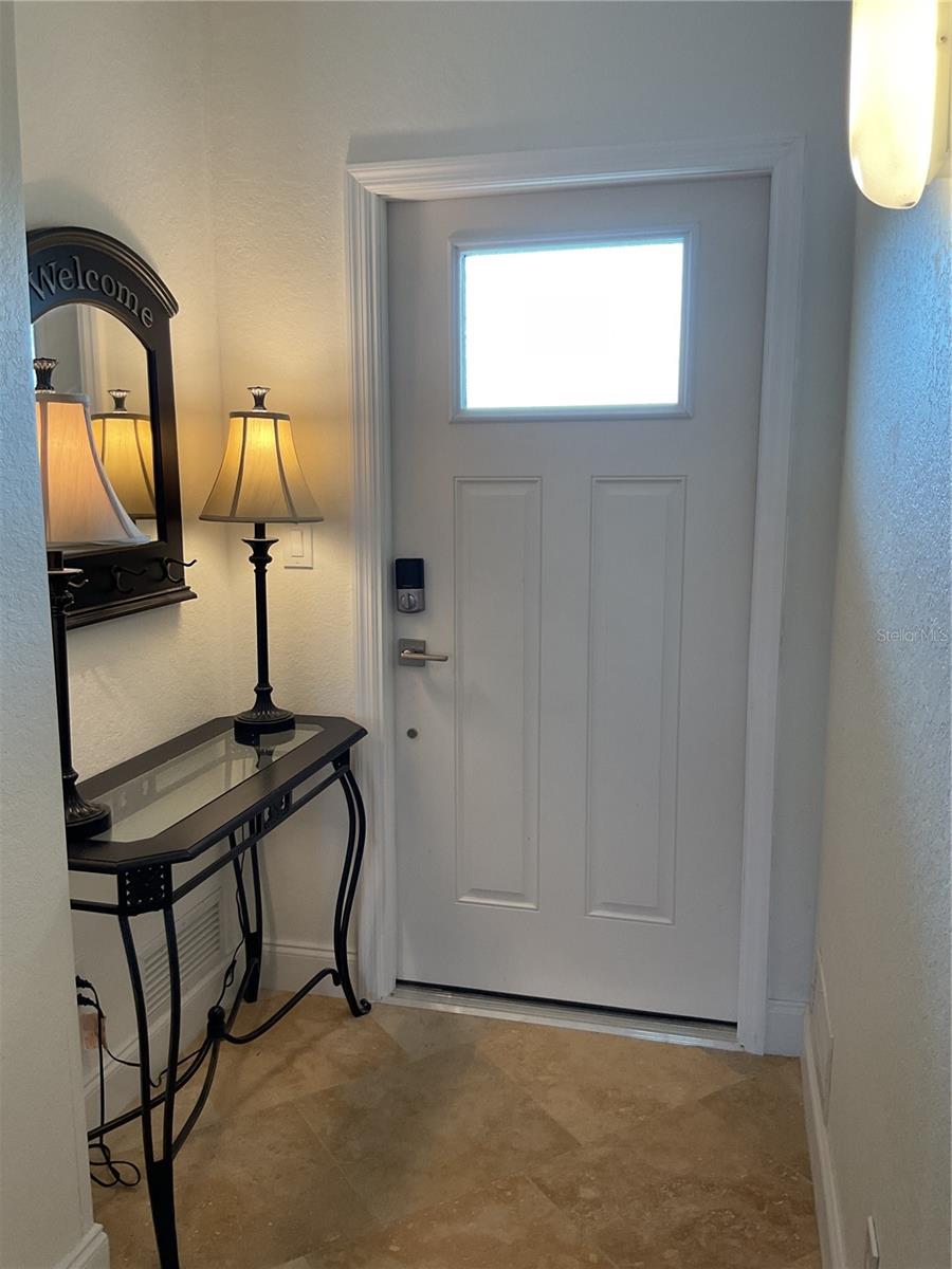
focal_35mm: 29
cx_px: 476
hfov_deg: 48.2
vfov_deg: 61.7
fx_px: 1063
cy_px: 634
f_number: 1.8
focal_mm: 3
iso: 64
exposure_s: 1/120
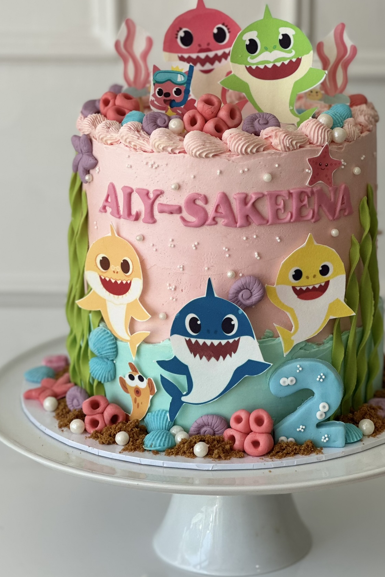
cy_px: 228
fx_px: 1572
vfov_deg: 20.8
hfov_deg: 14.0
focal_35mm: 98
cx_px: 226
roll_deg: -0.6
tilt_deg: -13.3
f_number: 2.8
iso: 50
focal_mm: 9
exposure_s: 1/121
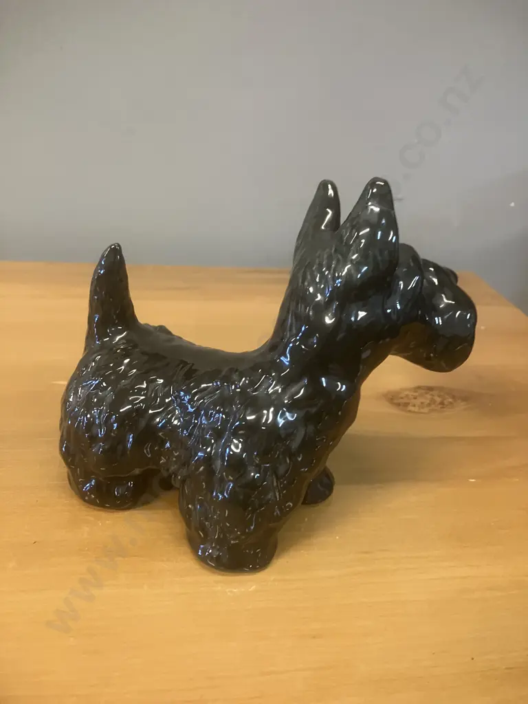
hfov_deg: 49.7
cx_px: 264
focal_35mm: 28
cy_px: 352
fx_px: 569
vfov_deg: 63.4
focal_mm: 3.99
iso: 250
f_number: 1.8
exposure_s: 1/33
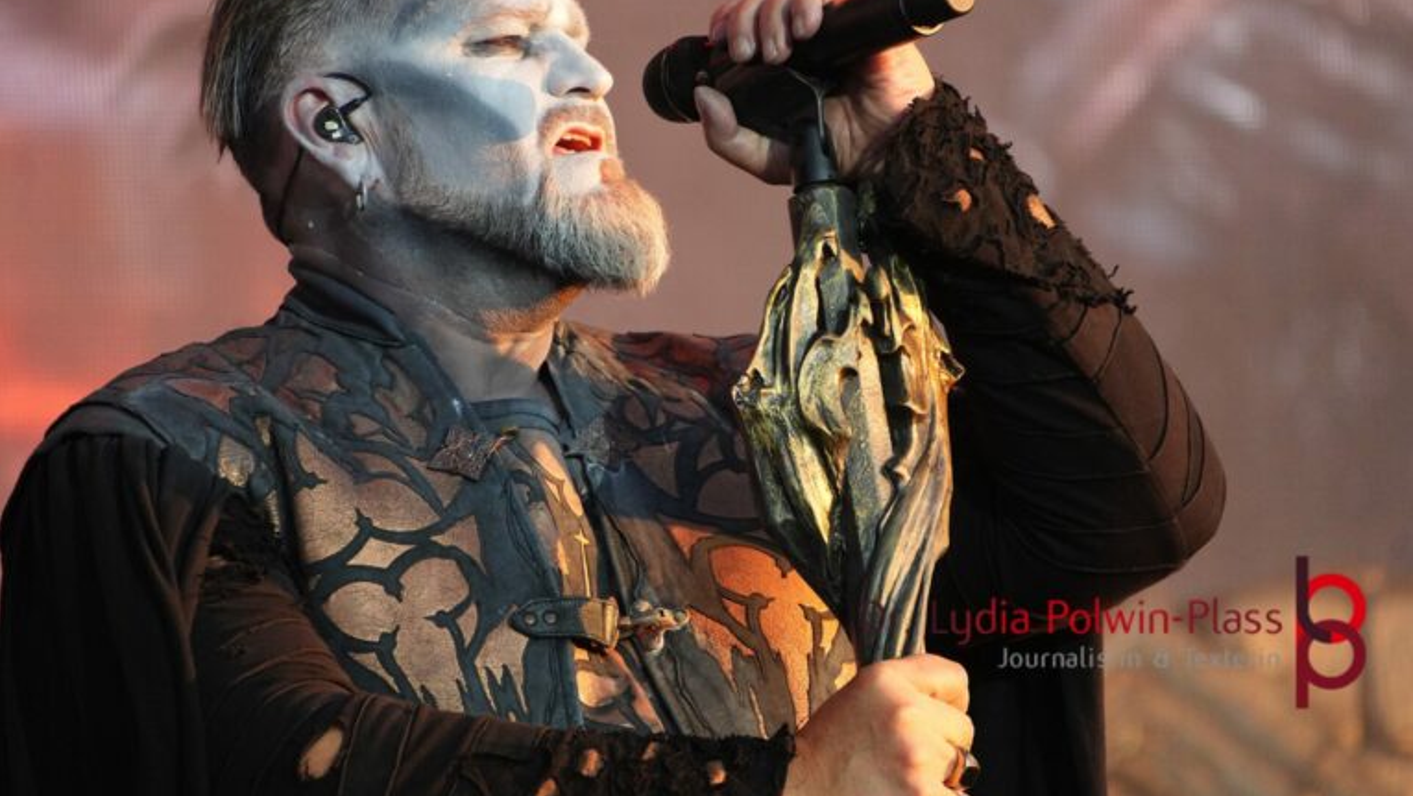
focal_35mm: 473
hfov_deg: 4.6
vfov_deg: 2.6
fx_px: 17729
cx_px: 707
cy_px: 338
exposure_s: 1/500
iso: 3200
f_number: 6.3
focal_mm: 300
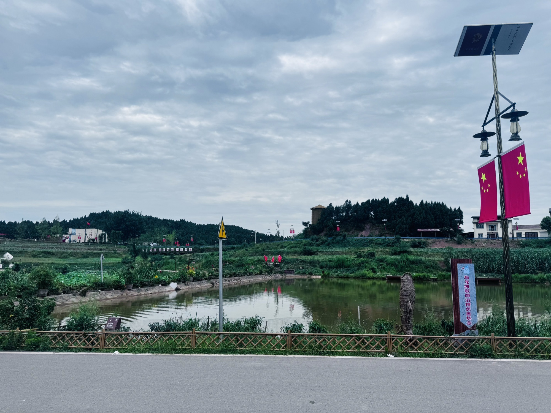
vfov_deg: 56.8
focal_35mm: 24
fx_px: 382
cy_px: 206
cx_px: 276
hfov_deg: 71.6
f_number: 1.78
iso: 80
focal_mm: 6.76
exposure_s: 1/5348
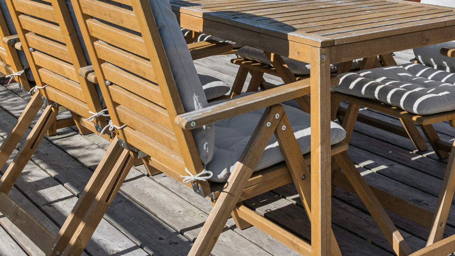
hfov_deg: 33.5
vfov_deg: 17.7
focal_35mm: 62
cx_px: 308
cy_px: -108
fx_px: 748
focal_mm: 24
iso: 200
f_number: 8
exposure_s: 1/500
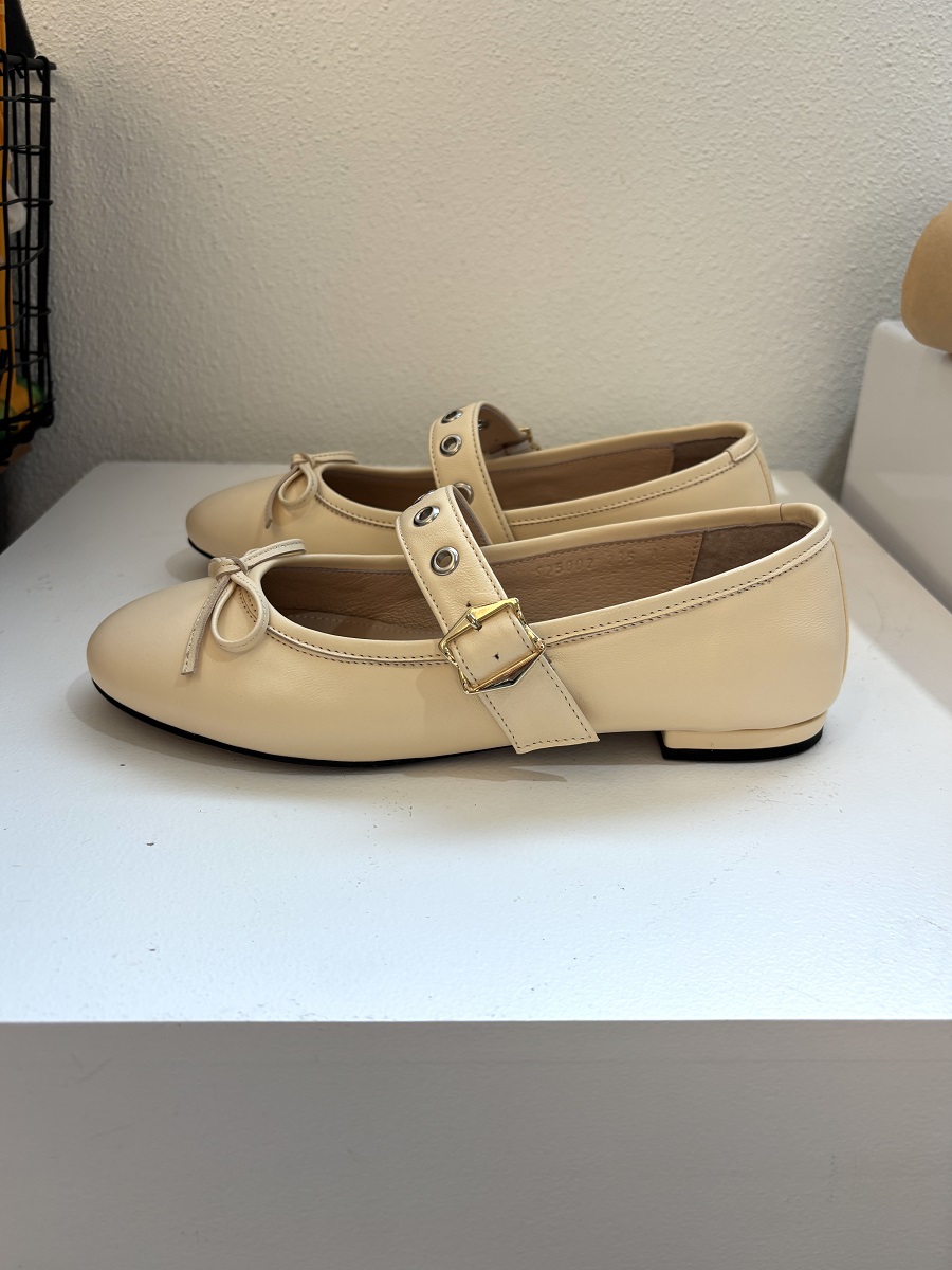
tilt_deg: -26.3
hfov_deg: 53.1
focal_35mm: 26
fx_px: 953
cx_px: 476
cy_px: 635
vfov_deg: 67.3
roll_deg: -1.9
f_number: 1.6
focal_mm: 5.96
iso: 32
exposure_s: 1/131
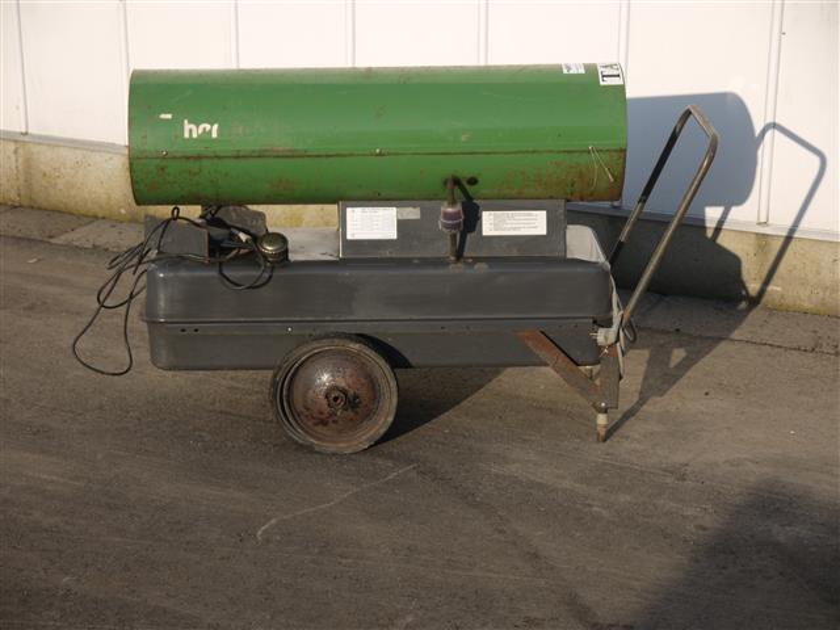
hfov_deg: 23.3
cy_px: 315
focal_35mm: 84
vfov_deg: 17.6
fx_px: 2038
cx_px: 420
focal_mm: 42
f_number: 5.6
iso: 100
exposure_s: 1/500
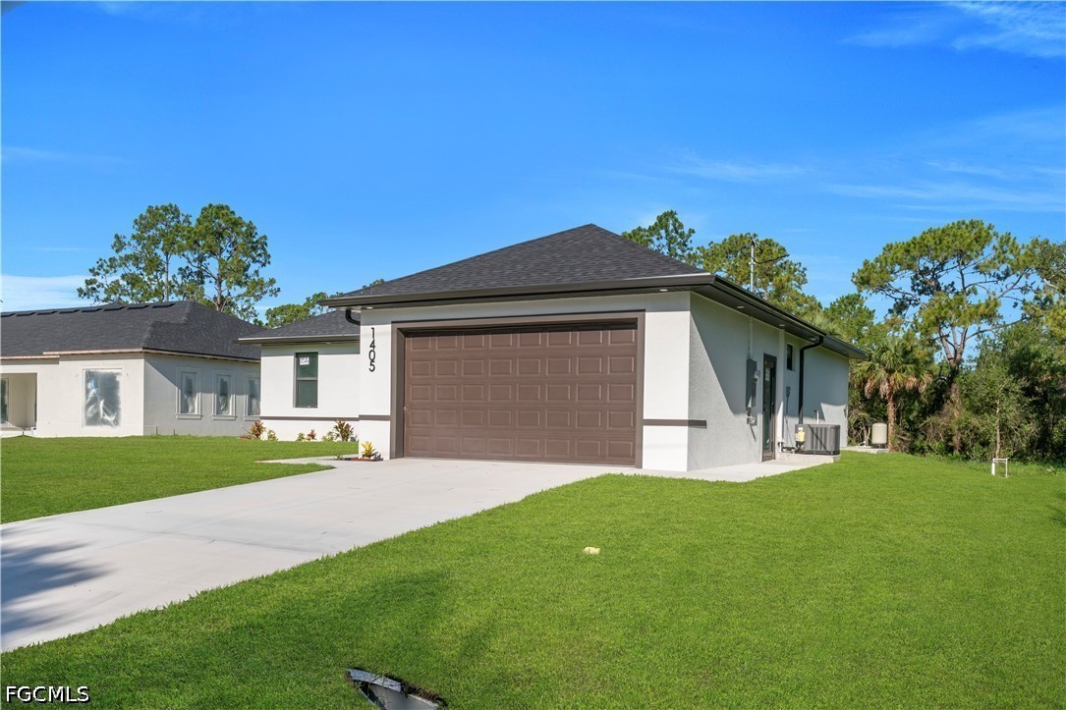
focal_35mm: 30
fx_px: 888
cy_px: 355
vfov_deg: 43.6
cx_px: 533
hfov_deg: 61.9
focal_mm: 20
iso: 100
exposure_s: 1/500
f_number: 8
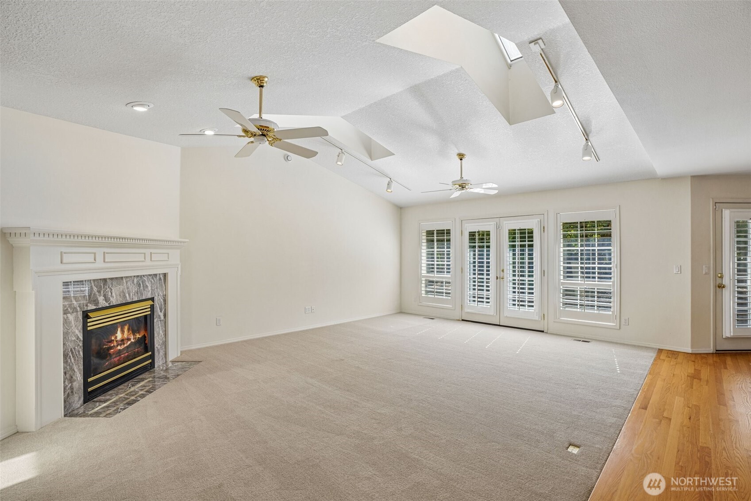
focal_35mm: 16
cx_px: 376
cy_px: 250
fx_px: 334
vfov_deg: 73.7
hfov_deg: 96.7
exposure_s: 1/125
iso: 400
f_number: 8
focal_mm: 16
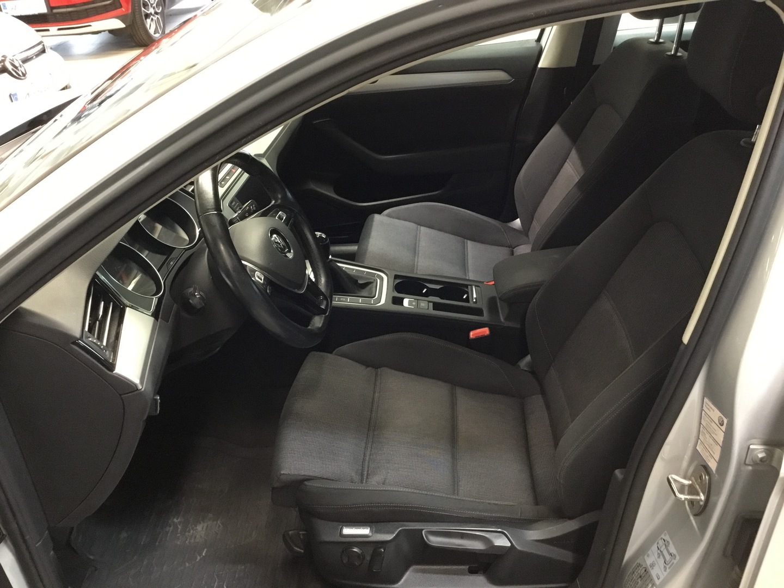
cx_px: 392
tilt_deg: -30.7
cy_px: 294
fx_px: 702
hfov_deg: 58.4
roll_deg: +4.9
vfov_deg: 45.4
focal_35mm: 31
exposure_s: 1/17
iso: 200
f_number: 2.4
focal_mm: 3.3
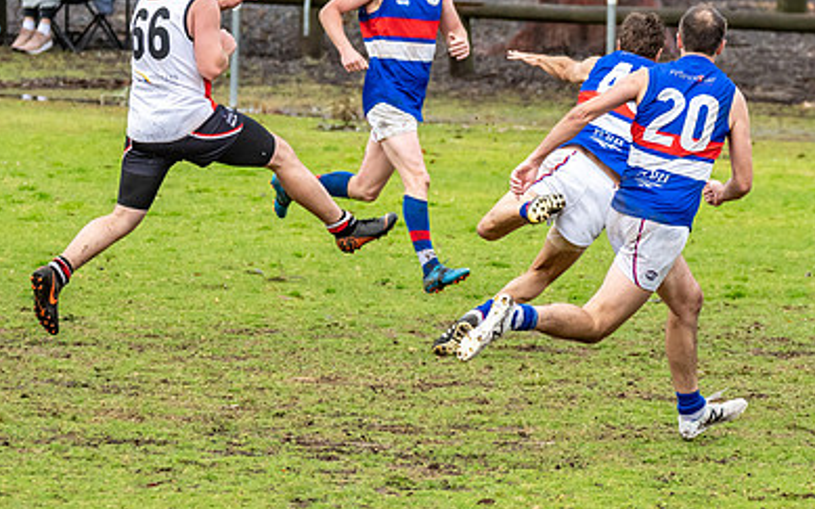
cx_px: 574
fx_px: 13280
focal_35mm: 598
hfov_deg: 3.5
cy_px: 148
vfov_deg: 2.2
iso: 1250
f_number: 7.1
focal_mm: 260
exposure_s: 1/1600
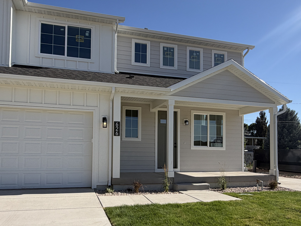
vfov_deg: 47.7
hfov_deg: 61.6
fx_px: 252
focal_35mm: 29
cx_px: 146
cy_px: 144
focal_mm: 2.22
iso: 20
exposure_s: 1/1001
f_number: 2.2
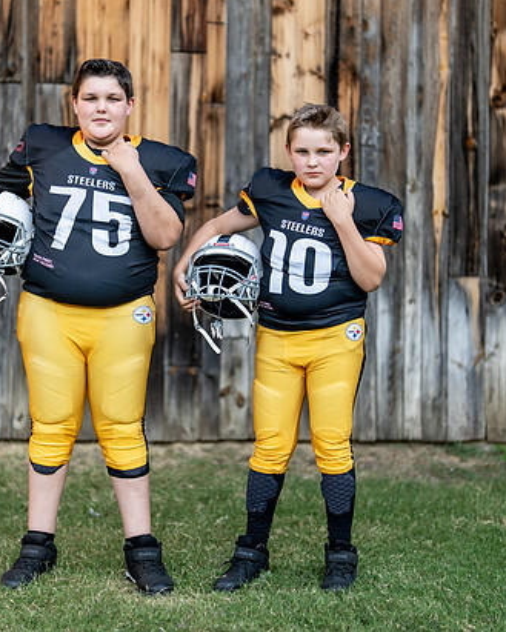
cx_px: 197
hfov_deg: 18.3
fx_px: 1572
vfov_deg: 22.7
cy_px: 288
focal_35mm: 84
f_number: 1.2
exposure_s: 1/1600
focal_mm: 50
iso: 100
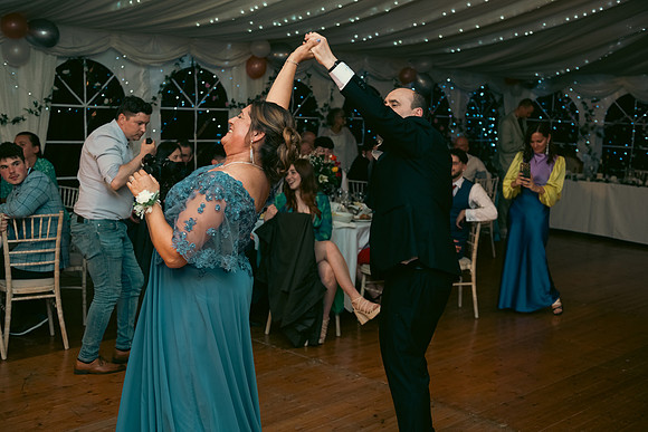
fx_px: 810
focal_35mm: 45
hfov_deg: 43.6
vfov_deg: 29.9
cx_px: 324
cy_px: 216
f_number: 3.5
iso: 800
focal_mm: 45
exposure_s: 1/160
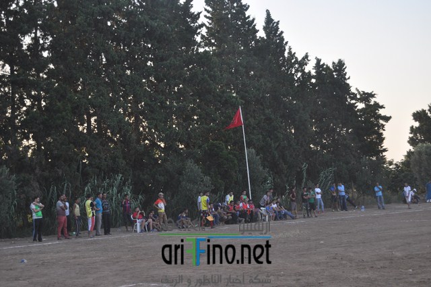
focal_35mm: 82
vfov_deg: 16.5
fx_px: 986
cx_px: 216
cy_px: 144
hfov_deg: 24.6
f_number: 5.6
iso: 280
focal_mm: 55
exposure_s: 1/200
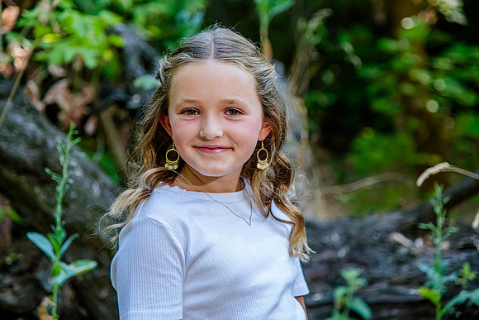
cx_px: 240
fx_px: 1503
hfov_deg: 18.1
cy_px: 147
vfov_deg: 12.1
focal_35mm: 113
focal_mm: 100
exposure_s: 1/320
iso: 800
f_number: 4
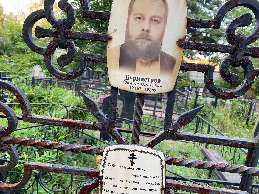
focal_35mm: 27
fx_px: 202
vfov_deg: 51.3
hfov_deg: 65.3
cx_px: 130
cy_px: 98
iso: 125
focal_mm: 4.25
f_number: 1.8
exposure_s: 1/121
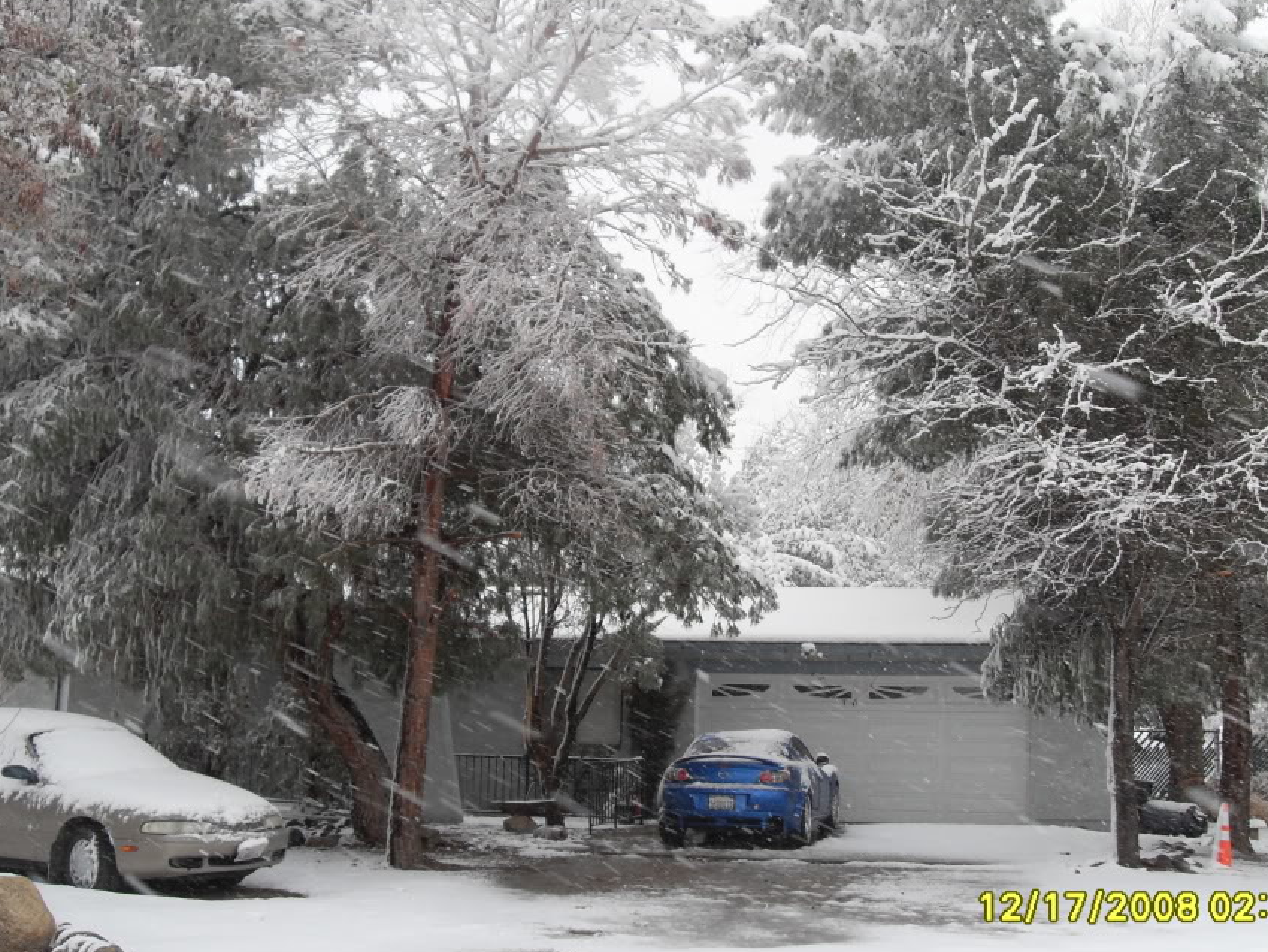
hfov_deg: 45.8
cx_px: 641
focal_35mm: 41
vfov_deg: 35.1
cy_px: 445
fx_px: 1502
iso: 80
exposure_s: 1/180
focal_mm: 6.3
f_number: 2.8
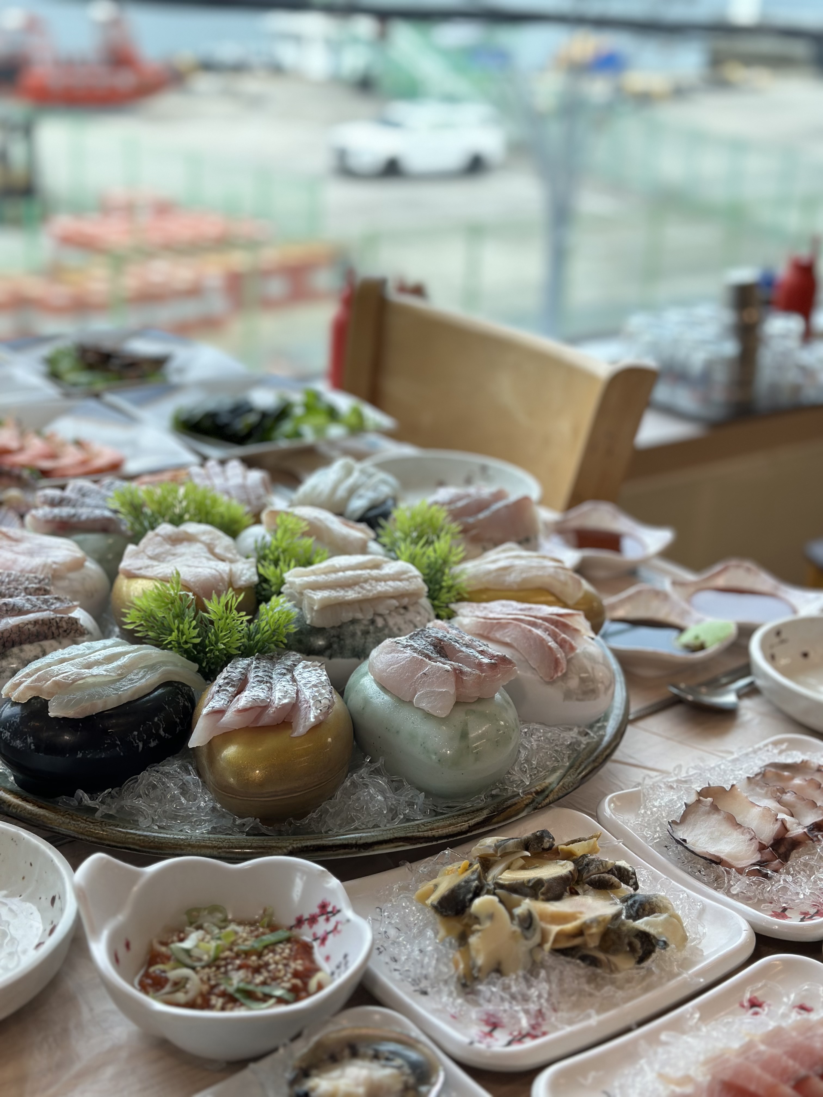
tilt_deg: -21.0
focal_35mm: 48
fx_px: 1522
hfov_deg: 30.3
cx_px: 412
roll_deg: -3.8
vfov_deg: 39.7
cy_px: 548
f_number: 1.78
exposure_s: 1/271
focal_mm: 6.86
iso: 80
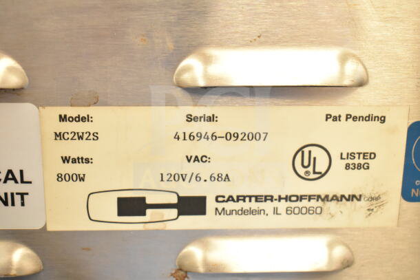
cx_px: 210
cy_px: 140
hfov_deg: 36.9
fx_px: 630
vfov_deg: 25.1
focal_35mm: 54
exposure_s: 1/60
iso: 4000
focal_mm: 36
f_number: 4.8
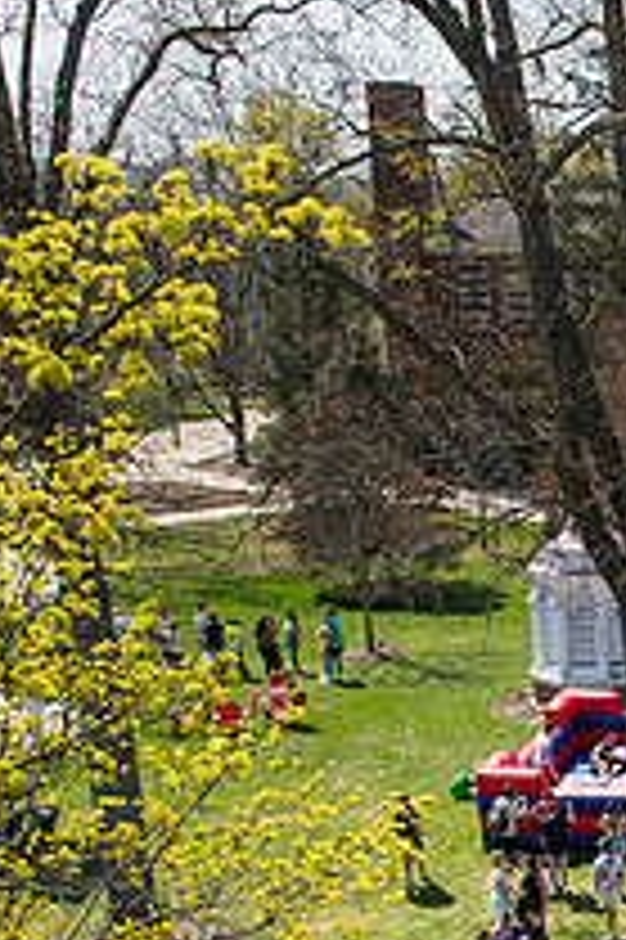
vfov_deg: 26.3
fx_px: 1959
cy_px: 803
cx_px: 1000
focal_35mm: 75
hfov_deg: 16.2
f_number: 4.5
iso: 125
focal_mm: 27
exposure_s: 1/400
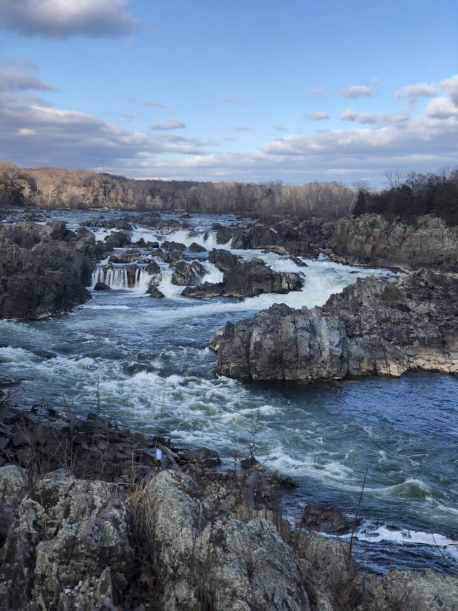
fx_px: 917
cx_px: 229
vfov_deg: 36.8
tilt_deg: -5.9
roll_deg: +0.2
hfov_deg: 28.0
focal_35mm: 52
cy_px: 306
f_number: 2.4
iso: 16
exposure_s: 1/578
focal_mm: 6
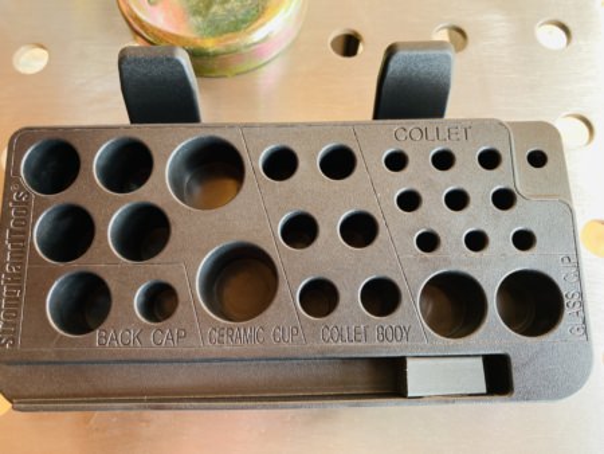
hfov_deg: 67.3
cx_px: 302
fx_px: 454
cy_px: 227
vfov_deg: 53.1
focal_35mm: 26
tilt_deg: -74.0
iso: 100
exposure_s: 1/122
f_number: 1.8
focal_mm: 4.25
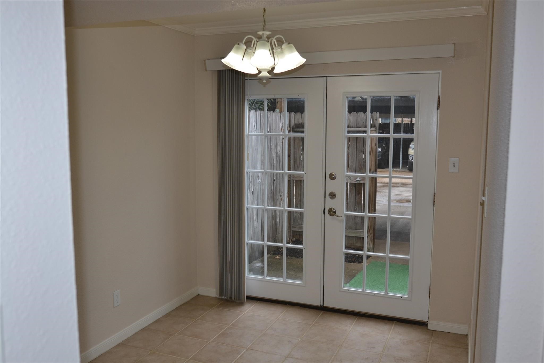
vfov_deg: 43.6
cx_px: 272
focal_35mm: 30
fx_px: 453
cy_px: 182
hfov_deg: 61.9
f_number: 4
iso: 180
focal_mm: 20
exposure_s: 1/125
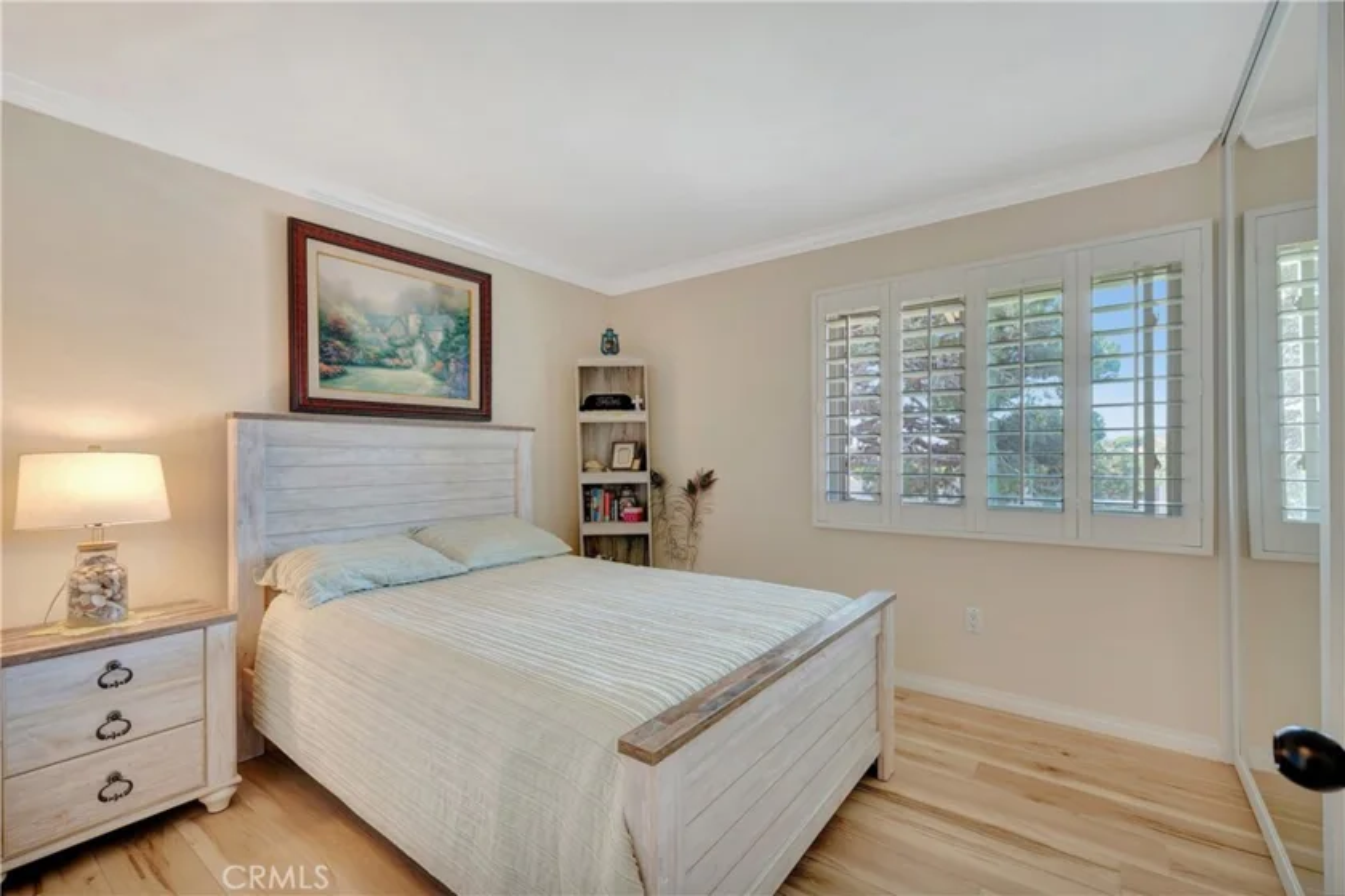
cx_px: 672
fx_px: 560
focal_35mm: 15
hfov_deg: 100.4
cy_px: 448
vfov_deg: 77.3
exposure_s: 1/8
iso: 100
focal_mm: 10
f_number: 5.6
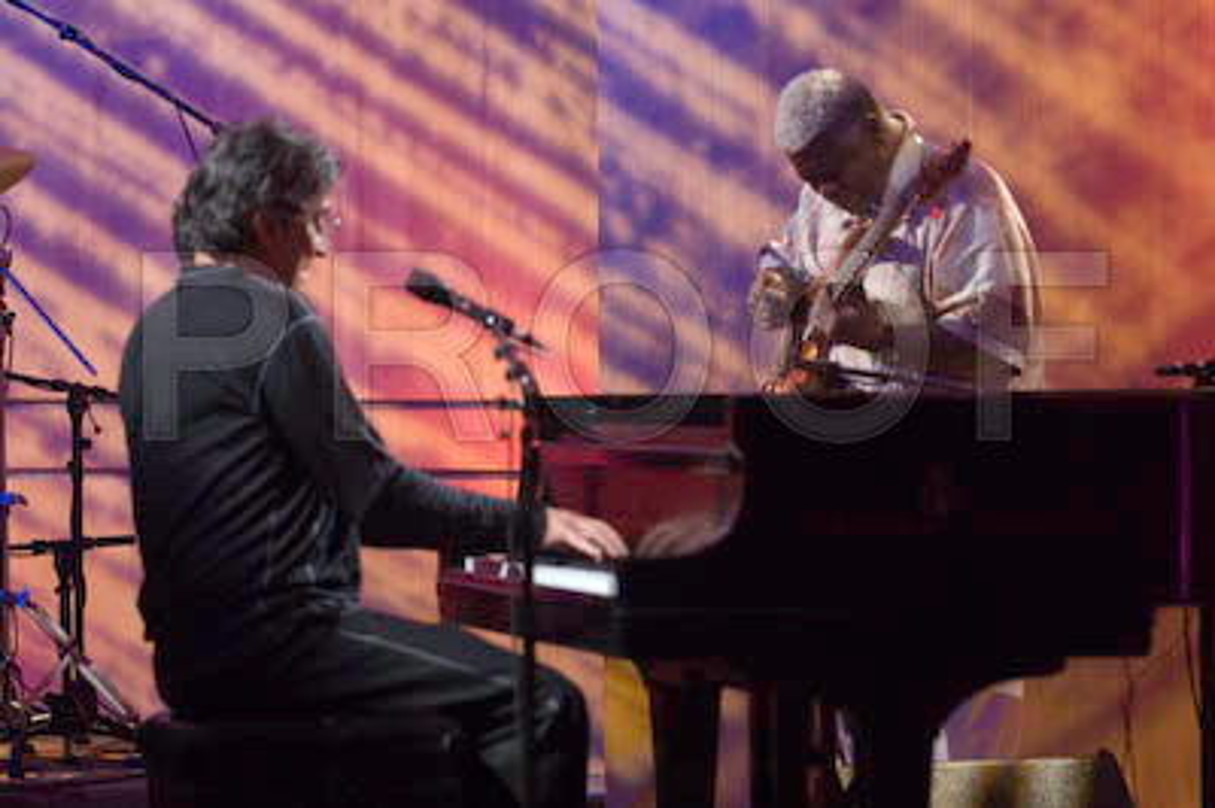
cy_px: 404
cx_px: 608
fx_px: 5564
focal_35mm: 165
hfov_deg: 12.5
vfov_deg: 8.3
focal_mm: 110
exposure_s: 1/60
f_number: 2.8
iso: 800
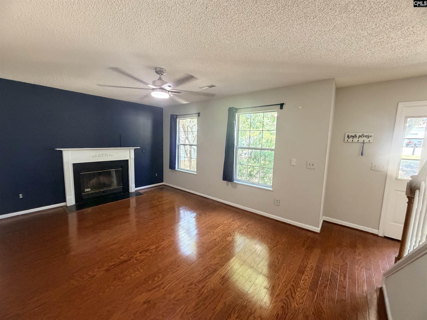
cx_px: 214
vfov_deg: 85.7
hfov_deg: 102.1
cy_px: 160
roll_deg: -1.4
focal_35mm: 14
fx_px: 173
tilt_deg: -7.6
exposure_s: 1/60
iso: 400
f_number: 2.2
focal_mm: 2.22
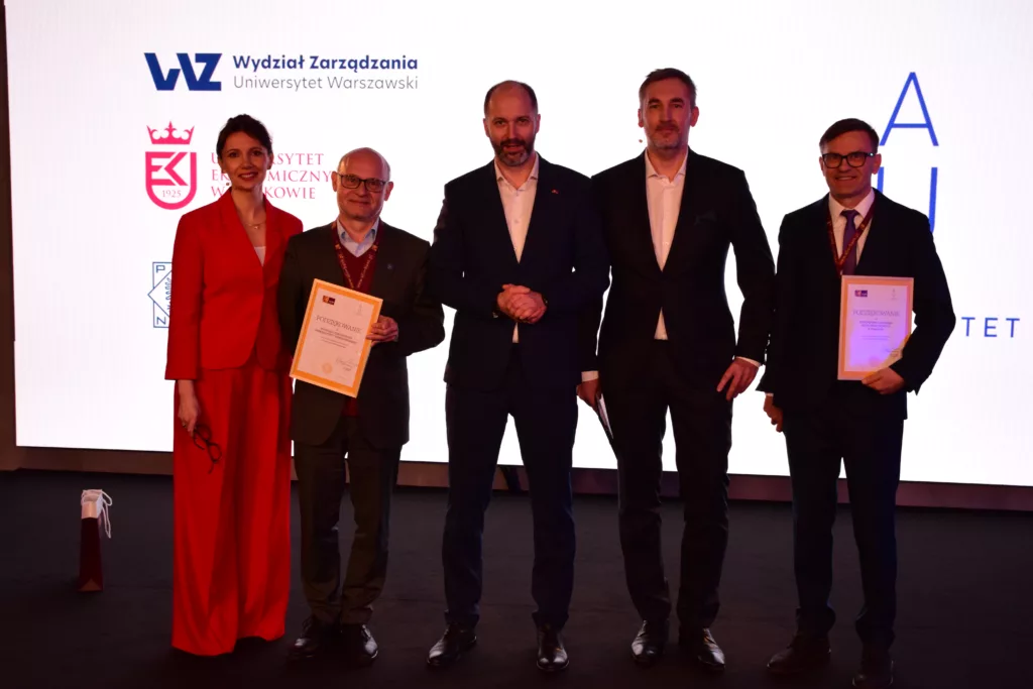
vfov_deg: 30.9
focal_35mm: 44
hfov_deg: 45.0
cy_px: 344
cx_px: 516
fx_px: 1248
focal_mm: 29
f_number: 7.1
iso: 2000
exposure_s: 1/250
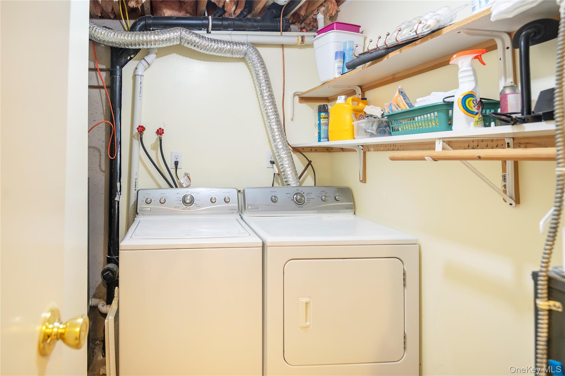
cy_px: 188
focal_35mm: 17
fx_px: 267
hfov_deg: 93.3
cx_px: 282
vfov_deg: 70.3
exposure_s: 1/125
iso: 2200
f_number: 4
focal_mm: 17
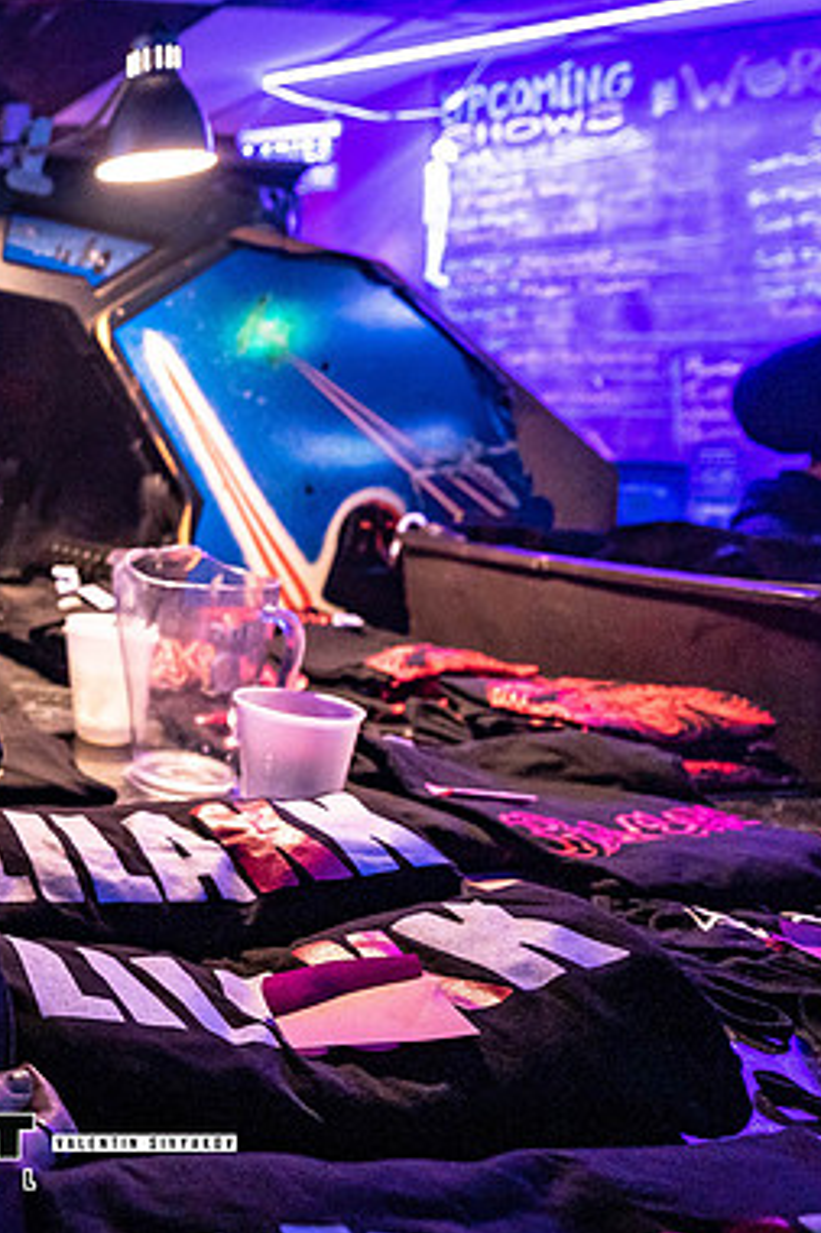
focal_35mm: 28
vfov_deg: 64.6
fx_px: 959
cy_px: 463
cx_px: -316
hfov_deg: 31.6
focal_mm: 14
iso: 2000
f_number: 2.8
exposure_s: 1/60
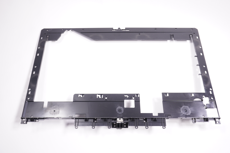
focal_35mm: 30
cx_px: 115
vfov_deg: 43.5
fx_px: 191
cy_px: 76
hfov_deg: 62.0
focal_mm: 20
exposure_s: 1/100
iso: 400
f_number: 5.6
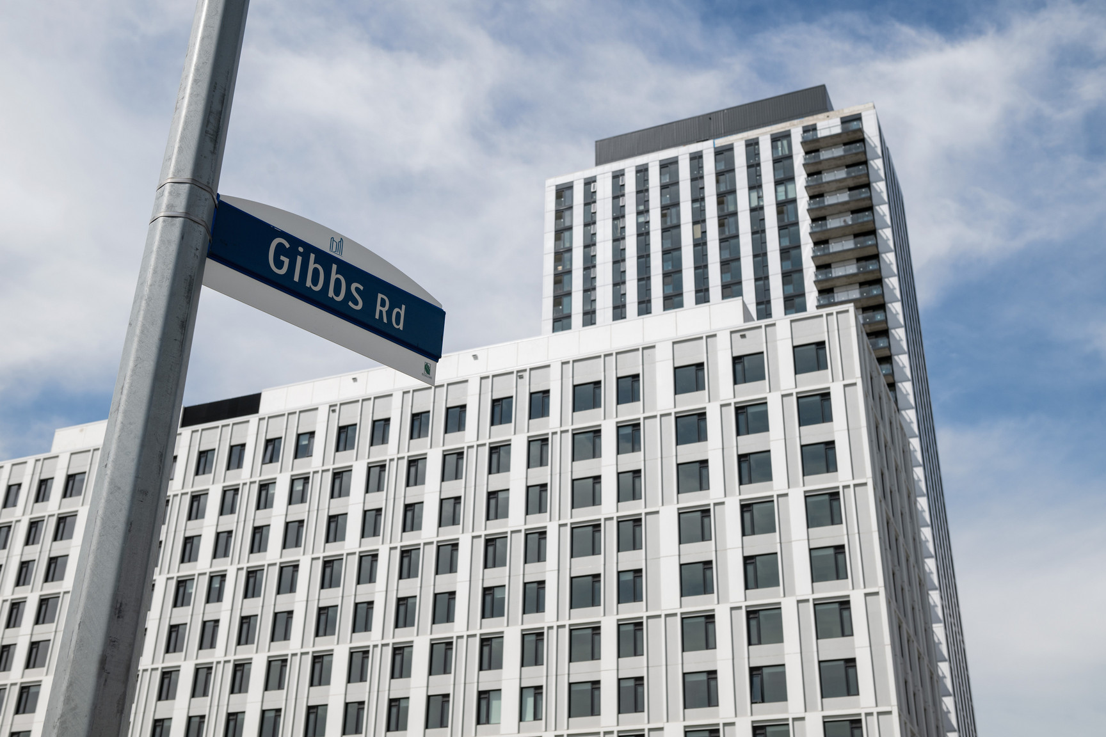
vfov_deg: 33.4
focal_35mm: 40
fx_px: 1229
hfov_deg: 48.5
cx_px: 553
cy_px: 368
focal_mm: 40
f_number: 6.3
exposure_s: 1/1000
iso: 160
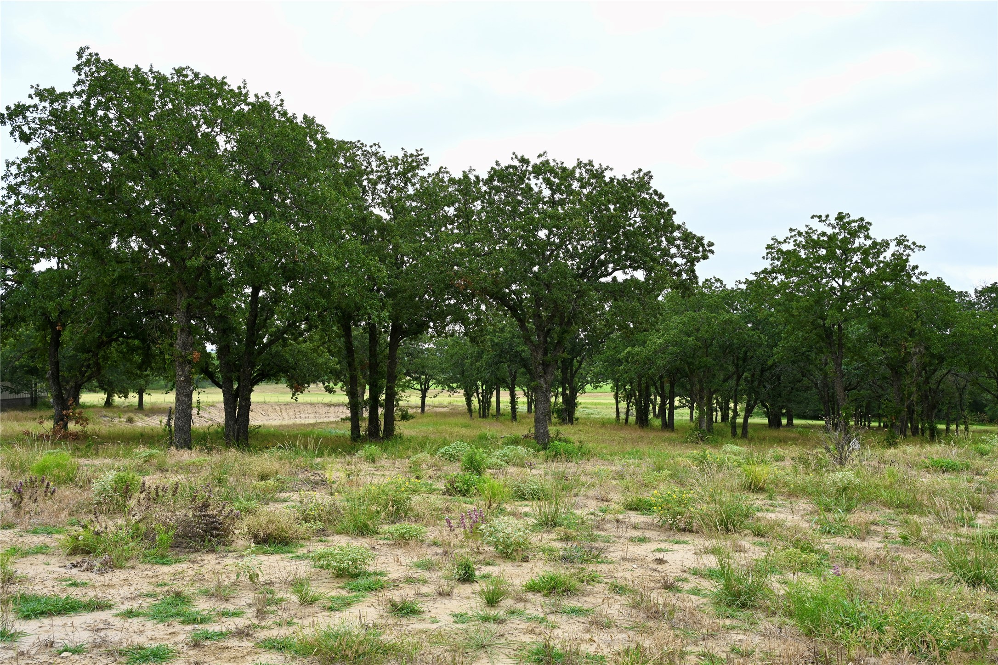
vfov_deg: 43.0
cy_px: 332
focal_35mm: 30
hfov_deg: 61.1
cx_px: 499
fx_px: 845
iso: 400
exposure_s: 1/320
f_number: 9
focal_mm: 30.5
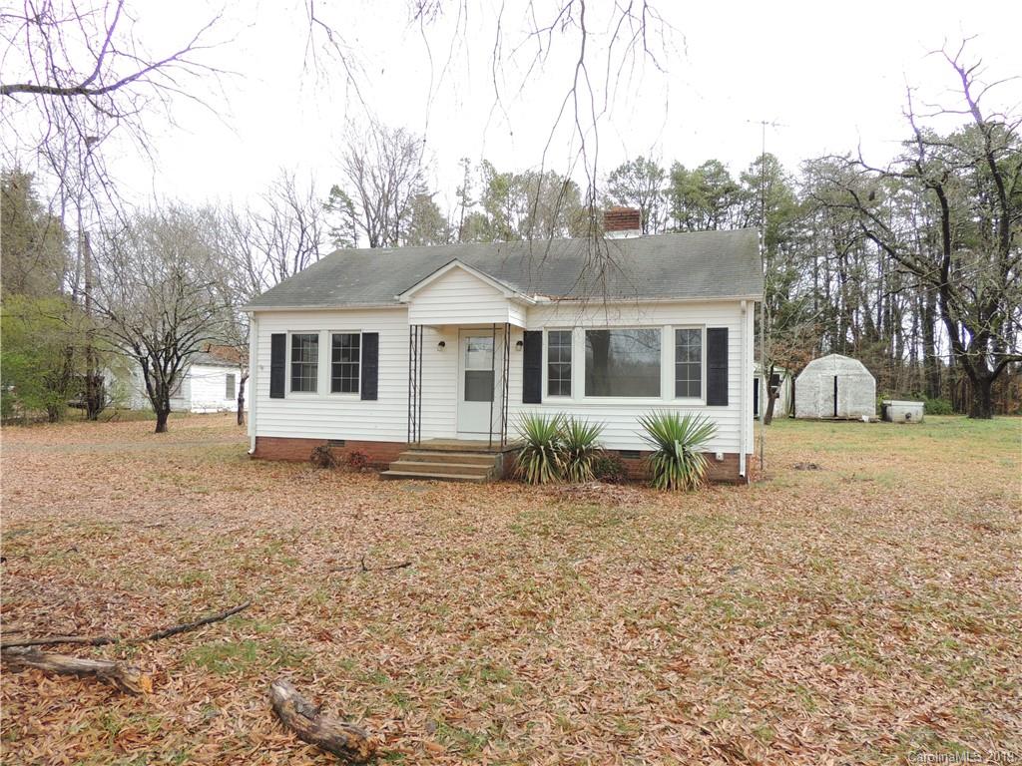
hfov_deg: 71.6
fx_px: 709
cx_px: 511
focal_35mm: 24
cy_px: 383
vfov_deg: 56.8
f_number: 3
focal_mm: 4.3
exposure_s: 1/60
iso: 100
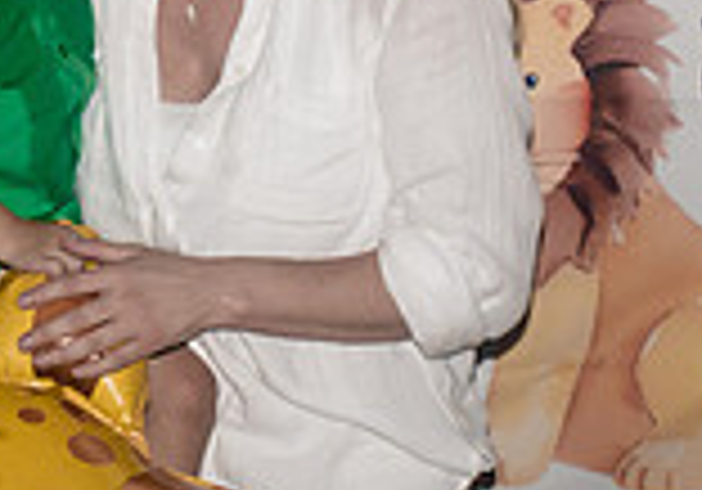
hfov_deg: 6.1
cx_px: -114
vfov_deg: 4.3
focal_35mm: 329
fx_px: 6511
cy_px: -63
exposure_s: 1/200
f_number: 3.5
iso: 2000
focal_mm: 75
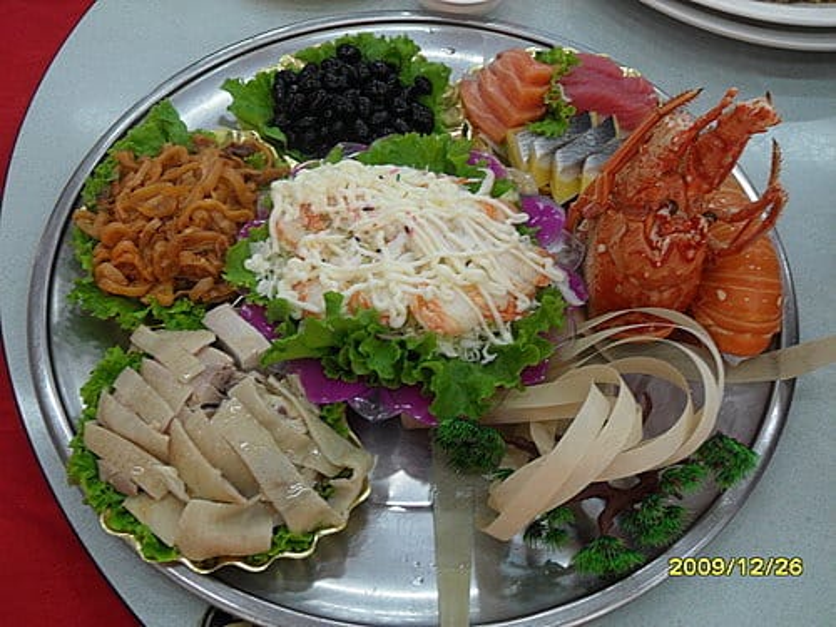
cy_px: 314
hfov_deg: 52.6
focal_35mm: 35
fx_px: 845
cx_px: 418
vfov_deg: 40.7
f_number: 2.8
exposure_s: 1/30
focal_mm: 6.2
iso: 120
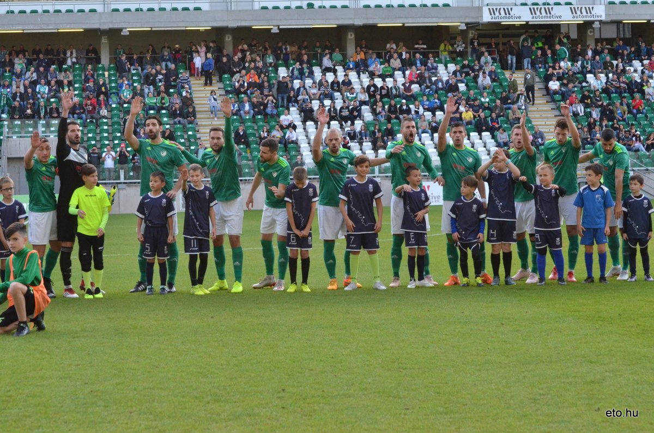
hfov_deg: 19.5
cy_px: 216
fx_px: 1904
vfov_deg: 13.0
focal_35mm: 105
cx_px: 327
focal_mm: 70
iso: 2000
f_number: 6.3
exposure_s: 1/640
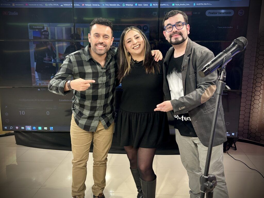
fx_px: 198
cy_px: 99
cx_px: 132
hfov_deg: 67.3
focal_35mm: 26
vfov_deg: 53.1
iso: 100
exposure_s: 1/121
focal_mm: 5.7
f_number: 1.5
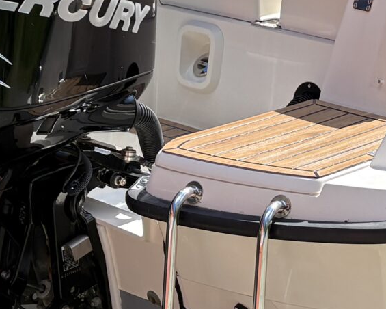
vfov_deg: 13.3
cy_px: 28
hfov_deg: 16.2
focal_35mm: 115
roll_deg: +2.0
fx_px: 1314
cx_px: 439
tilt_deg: -10.3
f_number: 1.6
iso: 50
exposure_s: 1/1799
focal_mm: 5.96
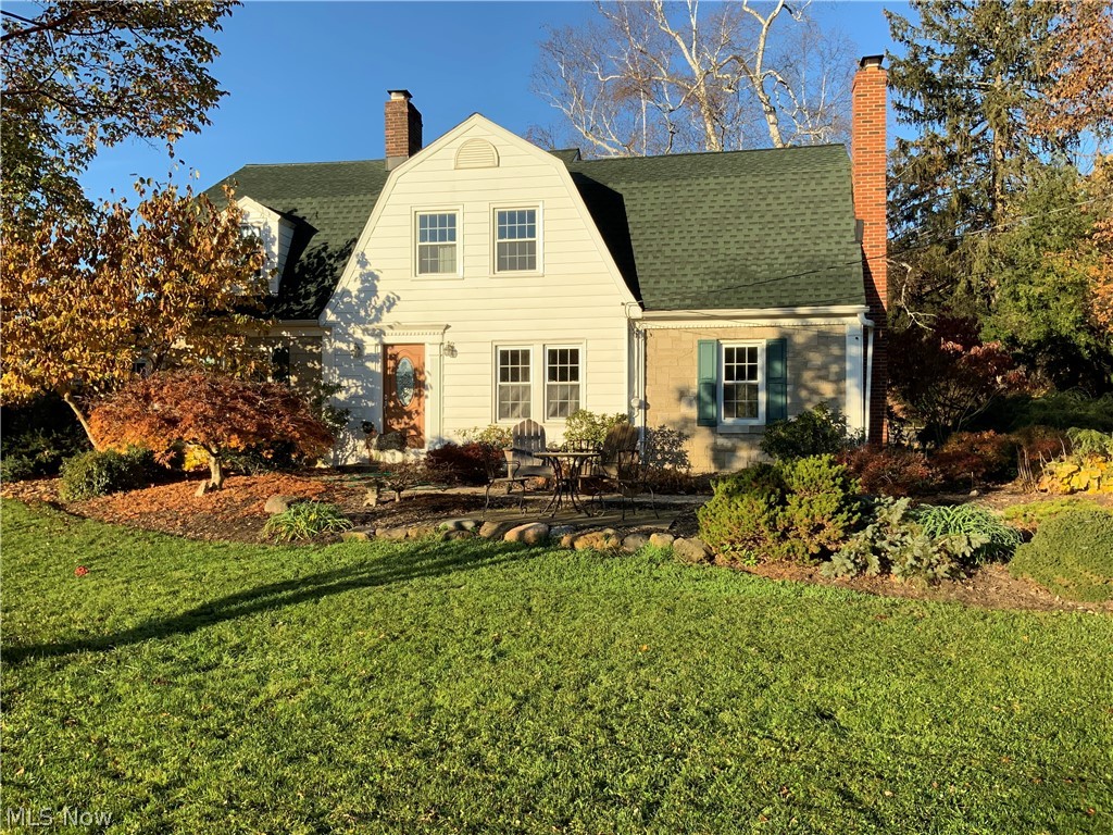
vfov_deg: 48.2
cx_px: 556
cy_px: 418
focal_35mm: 29
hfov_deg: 61.7
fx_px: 932
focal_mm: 3
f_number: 1.8
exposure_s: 1/1055
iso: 16
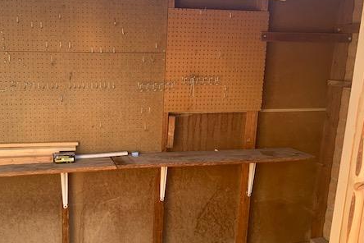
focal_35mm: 39
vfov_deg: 34.2
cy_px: 138
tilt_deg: -10.4
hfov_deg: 48.5
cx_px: 116
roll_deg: -0.8
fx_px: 394
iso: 32
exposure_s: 1/122
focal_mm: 4.25
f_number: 1.8
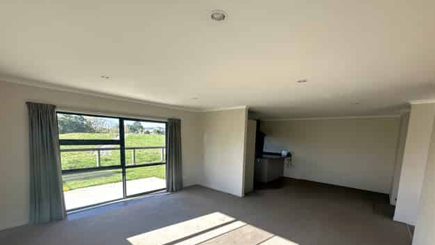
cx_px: 223
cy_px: 159
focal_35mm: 16
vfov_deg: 65.7
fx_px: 185
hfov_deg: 99.3
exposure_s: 1/231
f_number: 2.2
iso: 40
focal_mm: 2.22
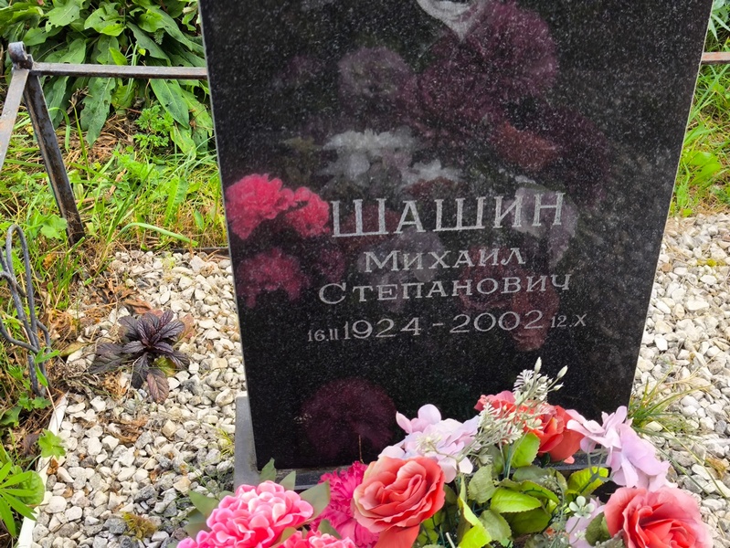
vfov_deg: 29.1
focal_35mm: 50
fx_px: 1055
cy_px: 274
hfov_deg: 38.2
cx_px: 365
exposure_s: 1/268
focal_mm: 4.71
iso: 50
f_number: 1.7
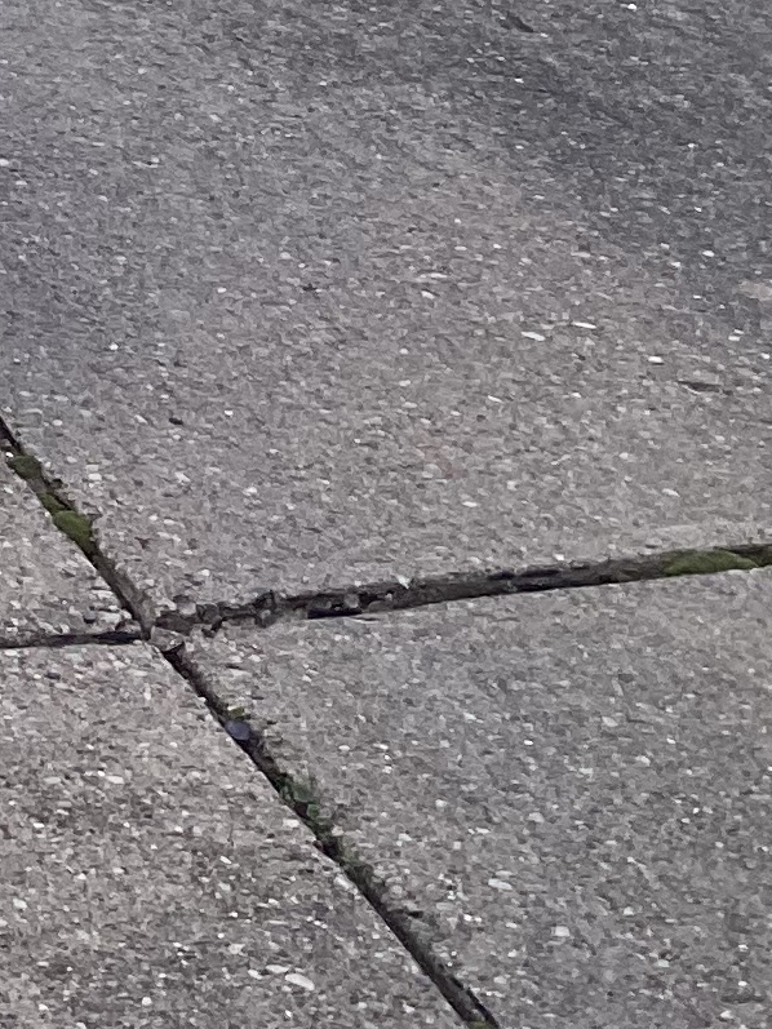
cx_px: -1185
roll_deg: +1.4
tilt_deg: -18.0
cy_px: -414
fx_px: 3775
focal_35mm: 127
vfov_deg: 14.7
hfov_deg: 10.0
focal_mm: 3.3
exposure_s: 1/529
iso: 25
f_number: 2.4
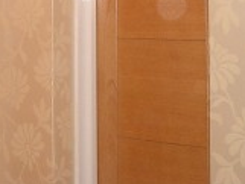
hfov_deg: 17.7
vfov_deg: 12.6
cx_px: 82
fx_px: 786
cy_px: -102
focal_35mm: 111
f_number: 2.6
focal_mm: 5.8
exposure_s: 1/40
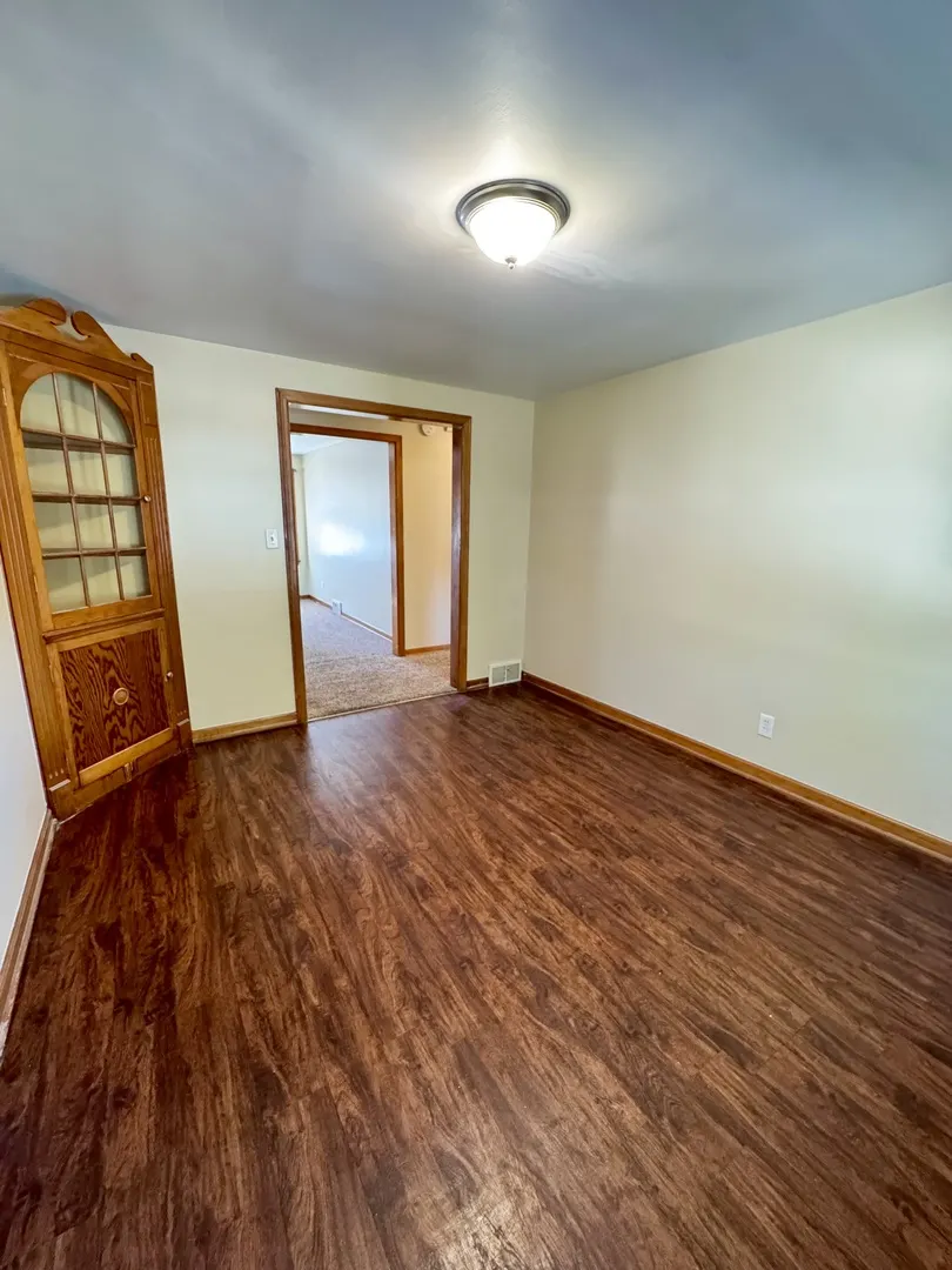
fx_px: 513
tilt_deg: -12.8
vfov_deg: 102.1
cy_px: 635
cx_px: 476
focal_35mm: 14
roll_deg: -0.4
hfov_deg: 85.7
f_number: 2.2
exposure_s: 1/60
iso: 1250
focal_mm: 2.22
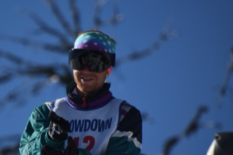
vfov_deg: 1.6
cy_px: 81
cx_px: 65
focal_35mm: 869
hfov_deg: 2.4
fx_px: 5619
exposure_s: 1/3200
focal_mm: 400
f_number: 6.3
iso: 400
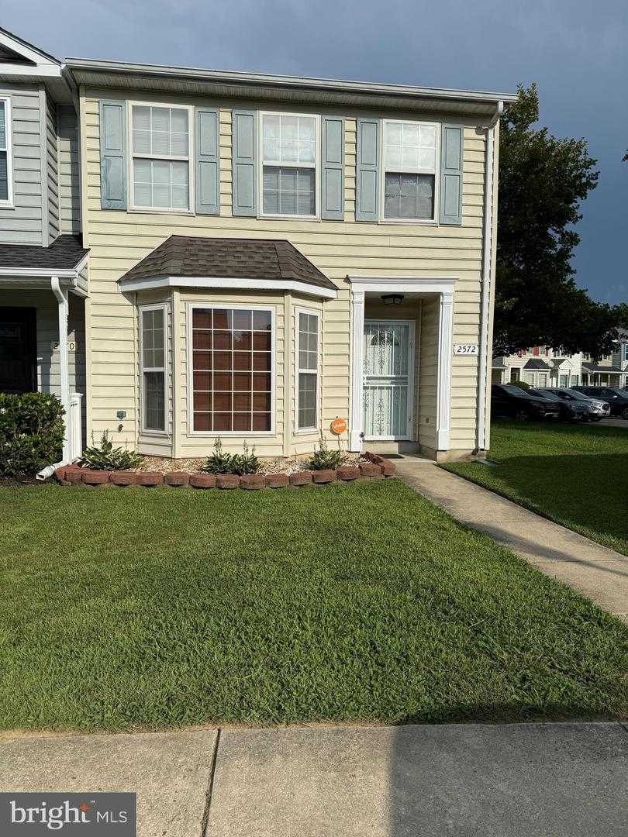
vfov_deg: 71.6
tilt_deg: -2.7
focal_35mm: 24
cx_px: 314
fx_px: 581
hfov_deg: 56.8
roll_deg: -0.3
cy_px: 418
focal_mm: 6.76
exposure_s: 1/10309
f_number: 1.78
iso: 80
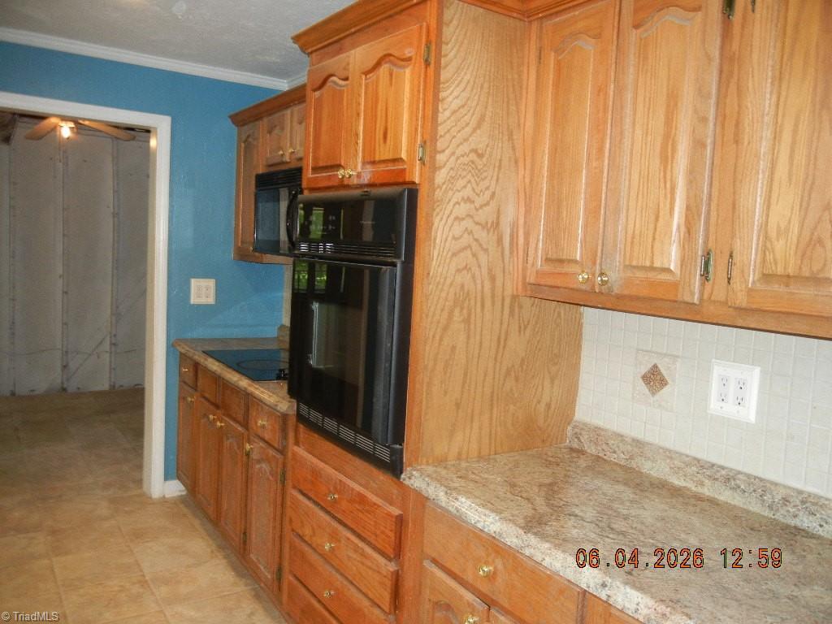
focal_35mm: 30
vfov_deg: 46.8
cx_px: 416
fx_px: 721
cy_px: 312
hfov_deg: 60.0
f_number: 3.5
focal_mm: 5.4
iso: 275
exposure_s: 1/30
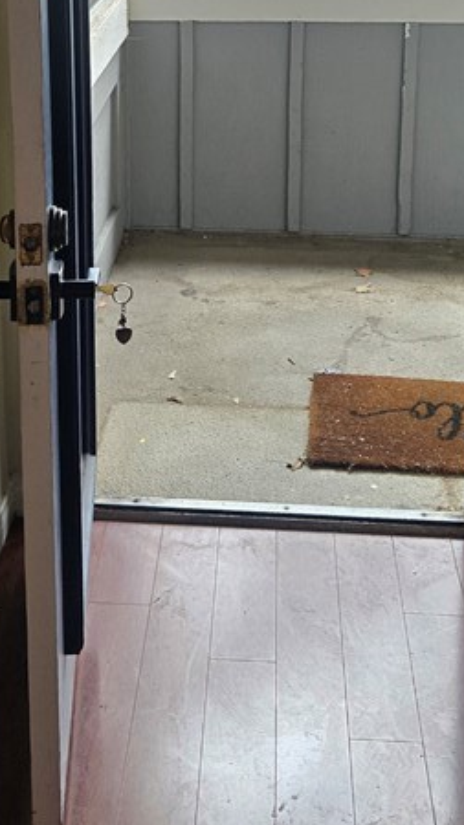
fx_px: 1247
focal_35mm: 57
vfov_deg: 35.0
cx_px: 207
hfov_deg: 21.1
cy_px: 121
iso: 160
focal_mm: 5.4
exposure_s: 1/180
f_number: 1.8
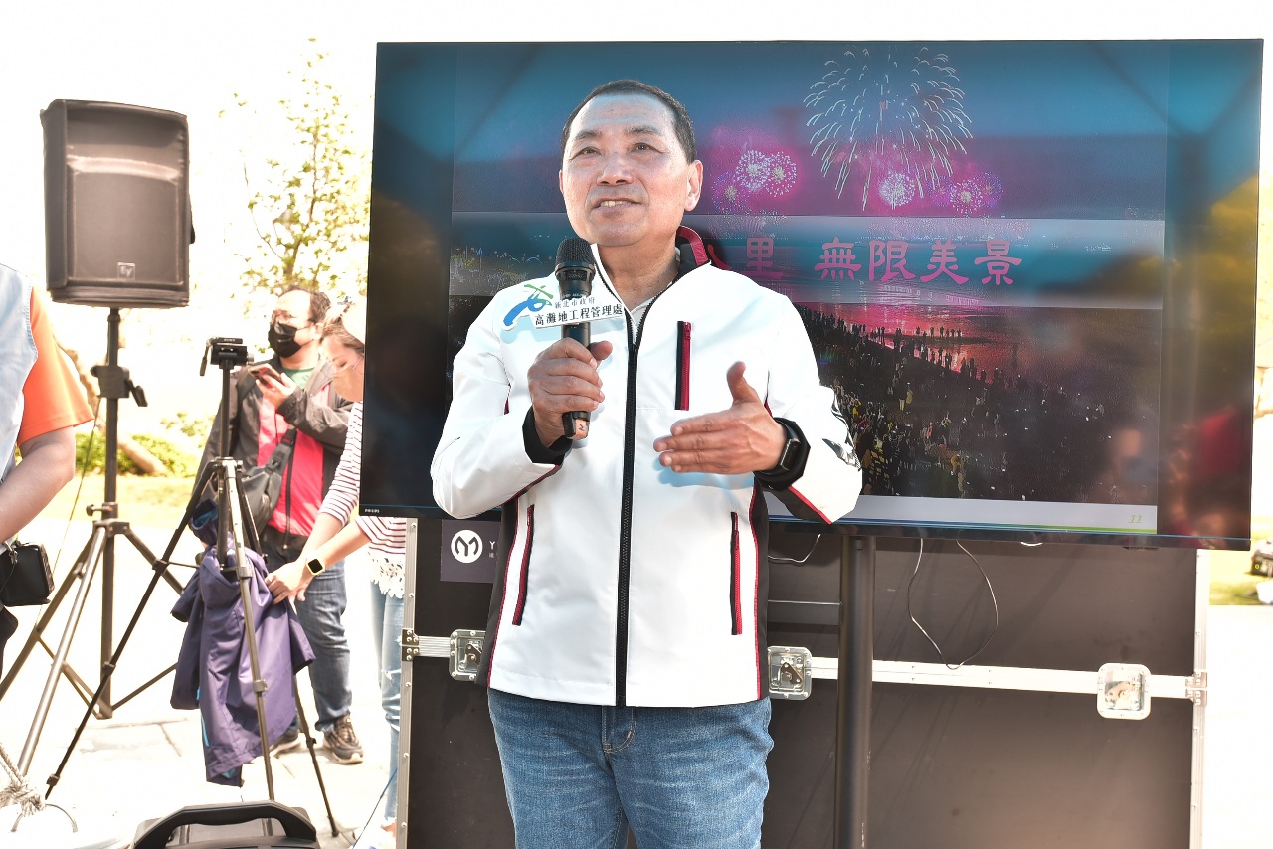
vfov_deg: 37.9
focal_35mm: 35
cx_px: 636
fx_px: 1238
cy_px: 424
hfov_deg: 54.4
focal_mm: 35
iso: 160
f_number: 8
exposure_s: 1/100
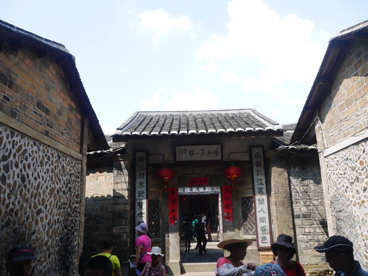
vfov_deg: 49.7
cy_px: 138
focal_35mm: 28
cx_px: 184
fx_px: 298
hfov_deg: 63.4
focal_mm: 14
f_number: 5.6
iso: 160
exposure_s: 1/320
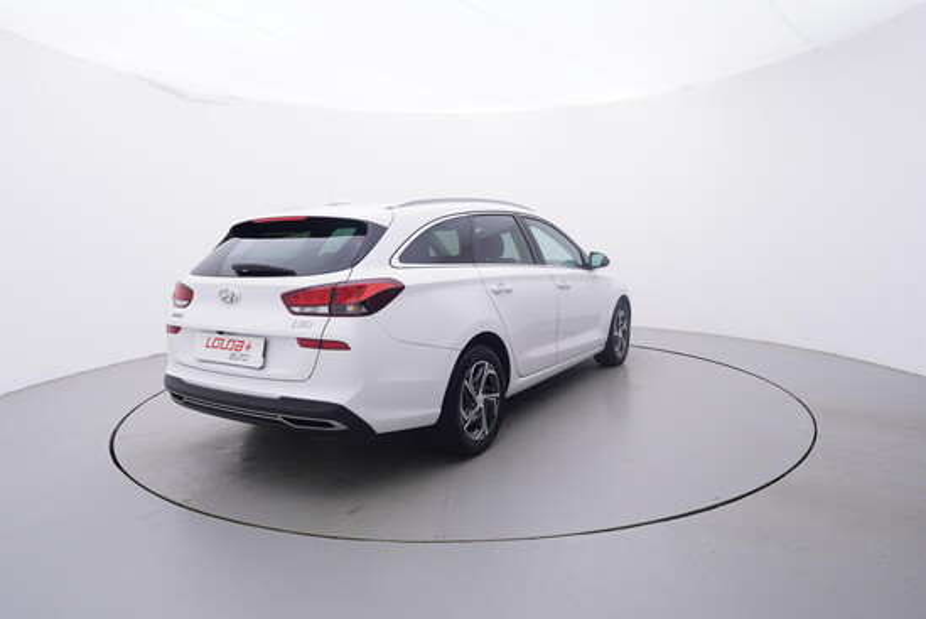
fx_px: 579
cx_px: 463
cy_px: 310
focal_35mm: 22
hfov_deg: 77.3
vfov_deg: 56.2
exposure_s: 1/80
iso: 200
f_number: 5
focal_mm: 15
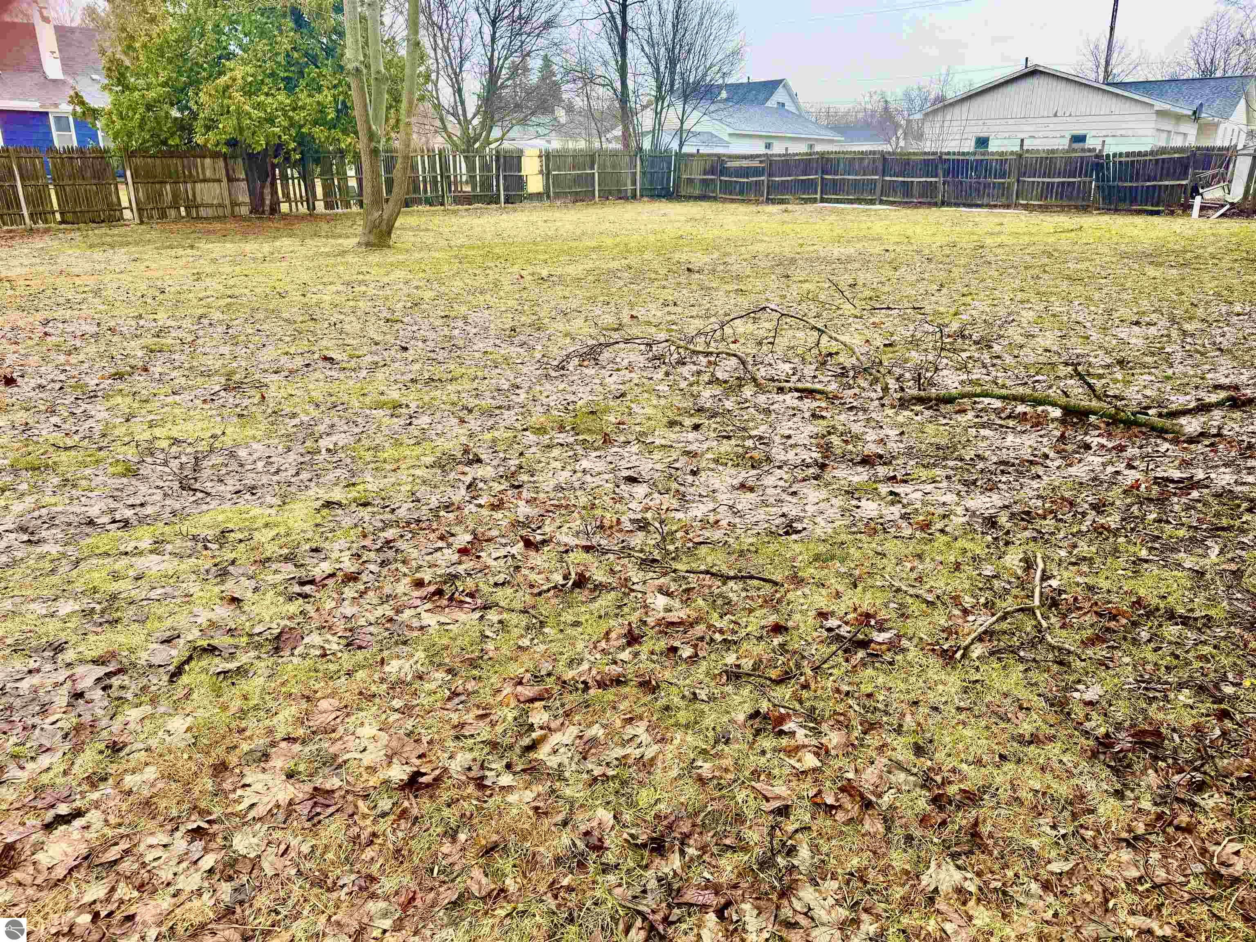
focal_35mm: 24
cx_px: 628
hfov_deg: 71.6
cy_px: 471
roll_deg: -0.9
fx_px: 871
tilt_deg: -19.6
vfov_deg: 56.8
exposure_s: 1/223
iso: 80
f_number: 1.78
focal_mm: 6.76
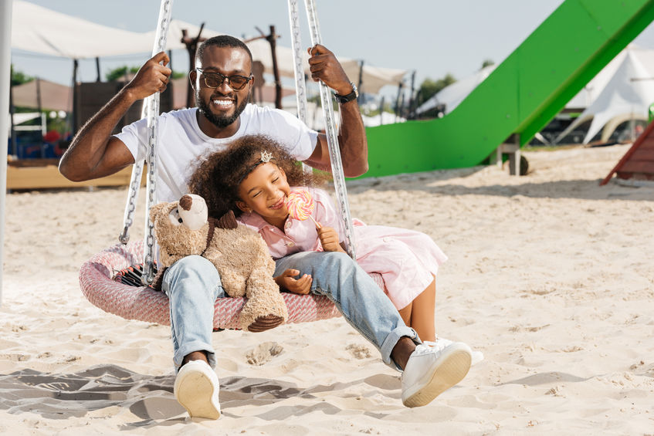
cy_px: 218
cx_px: 327
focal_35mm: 116
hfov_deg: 17.6
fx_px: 2108
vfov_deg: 11.8
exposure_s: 1/250
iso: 100
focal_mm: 116
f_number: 8
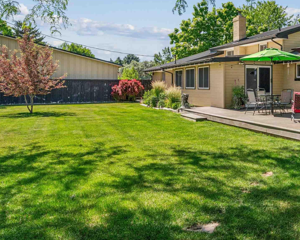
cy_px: 84
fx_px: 330
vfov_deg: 39.5
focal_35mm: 37
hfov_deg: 44.9
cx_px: 264
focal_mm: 18.6
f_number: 13
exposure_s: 1/125
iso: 400
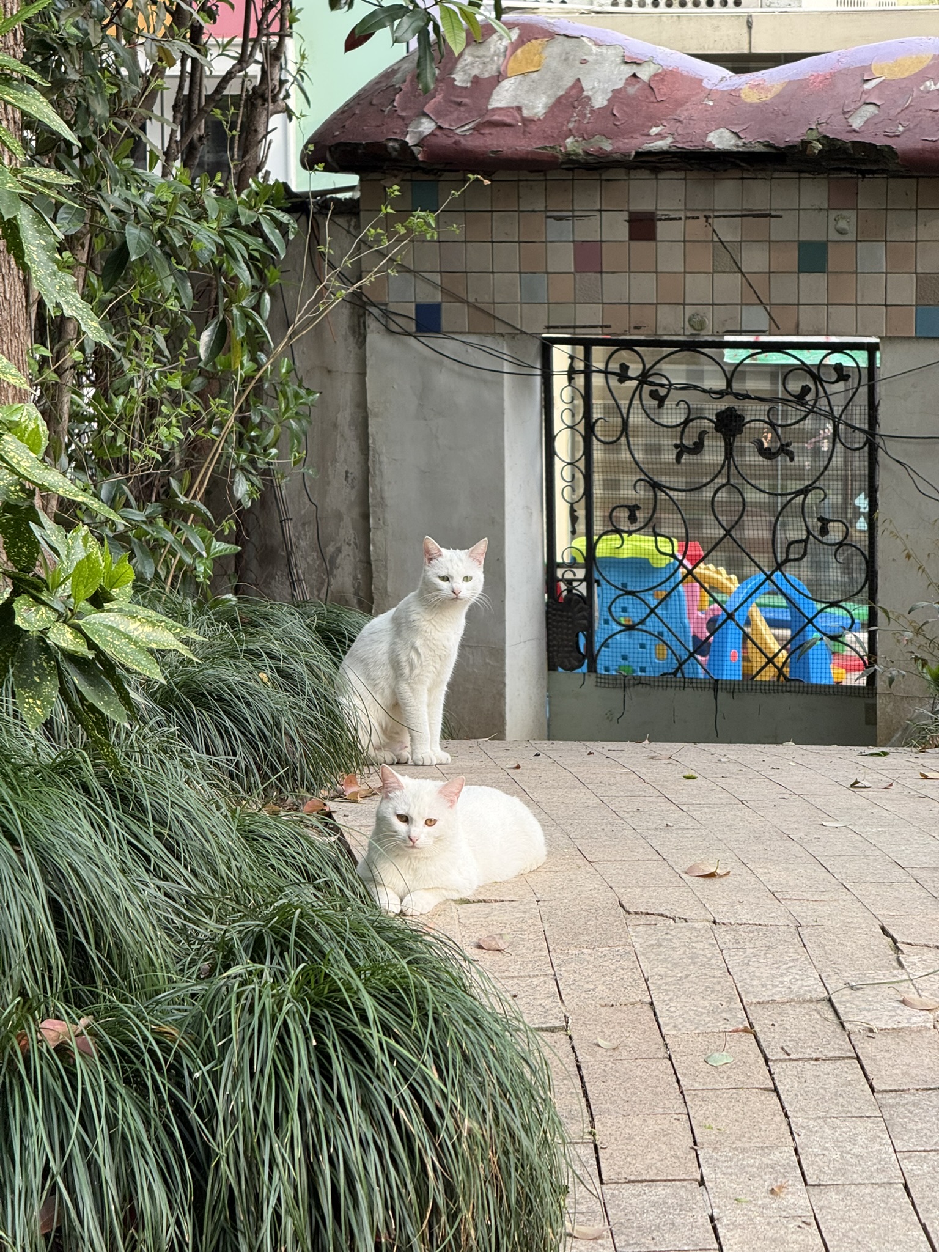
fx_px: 4340
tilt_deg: -7.0
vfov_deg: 16.4
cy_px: 626
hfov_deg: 12.3
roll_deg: +0.1
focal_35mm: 120
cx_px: 470
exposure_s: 1/129
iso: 64
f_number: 2.8
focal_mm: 15.66
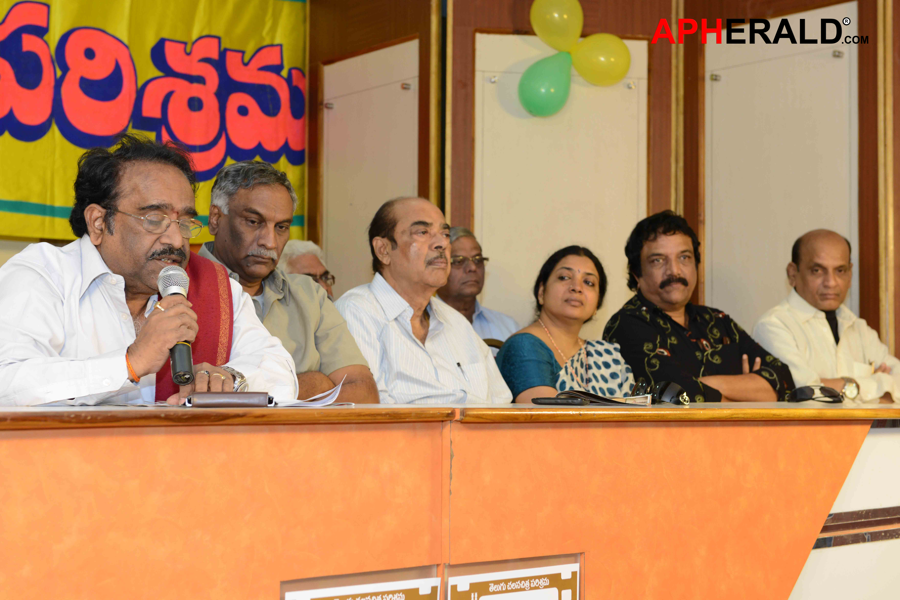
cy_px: 300
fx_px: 1550
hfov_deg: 32.4
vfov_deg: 21.9
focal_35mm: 62
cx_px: 450
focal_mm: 62
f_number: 7.1
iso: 800
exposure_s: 1/60
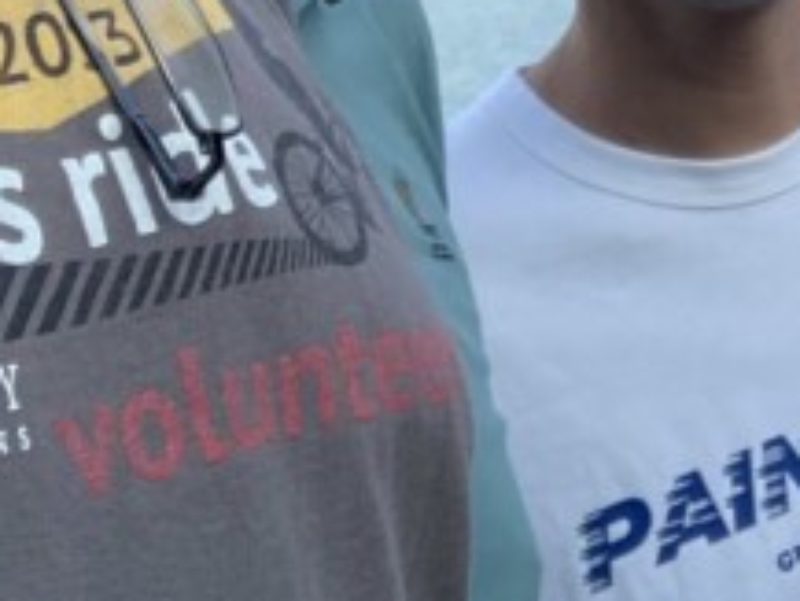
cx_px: 914
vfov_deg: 9.3
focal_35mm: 151
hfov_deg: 12.8
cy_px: -581
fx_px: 3492
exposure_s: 1/121
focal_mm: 2.87
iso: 20
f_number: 2.2
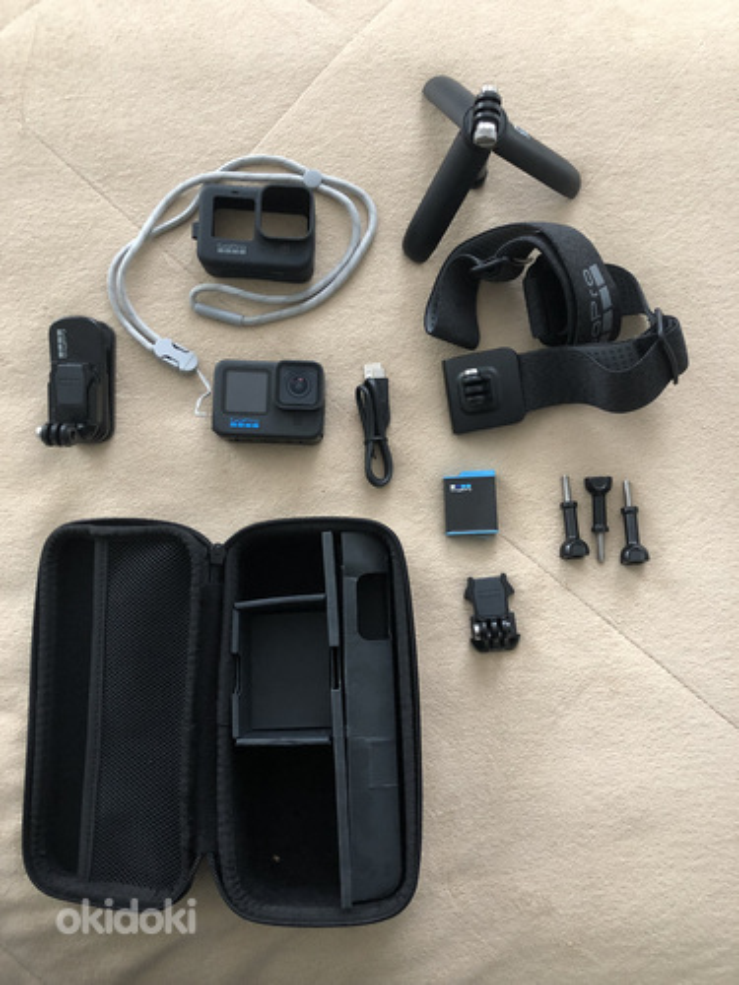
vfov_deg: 63.4
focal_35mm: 28
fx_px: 797
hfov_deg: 49.7
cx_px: 370
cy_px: 492
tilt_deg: -82.6
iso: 100
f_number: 1.8
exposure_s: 1/12
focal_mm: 4
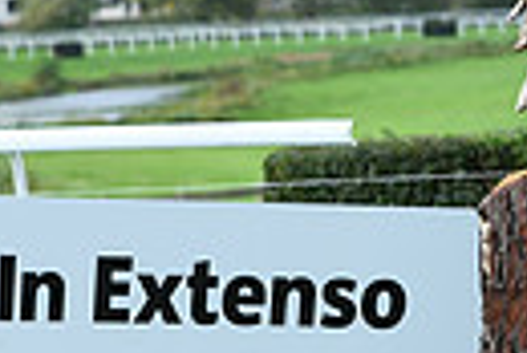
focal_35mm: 534
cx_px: -628
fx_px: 7826
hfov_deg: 3.8
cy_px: 45
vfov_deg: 2.6
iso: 360
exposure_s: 1/1250
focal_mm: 120
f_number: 4.5
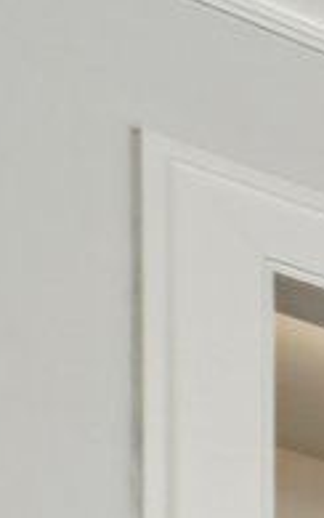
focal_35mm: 150
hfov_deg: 3.7
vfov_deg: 10.6
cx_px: 2634
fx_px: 2118
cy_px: 1470
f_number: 8
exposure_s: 1/30
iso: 400
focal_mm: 14
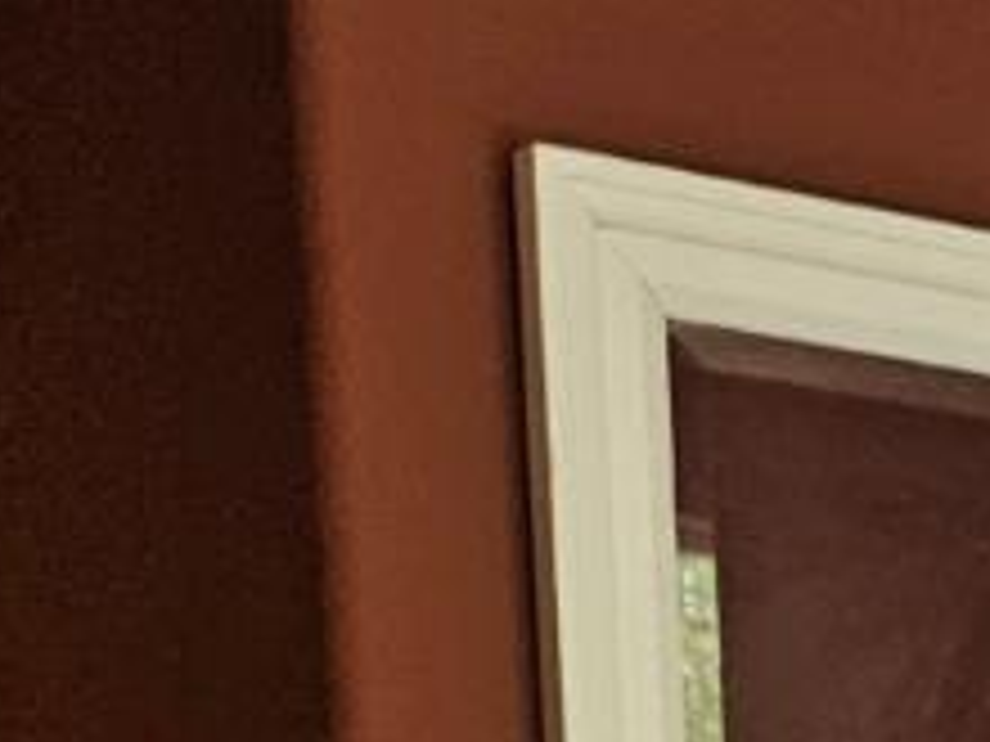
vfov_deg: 8.1
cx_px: 2799
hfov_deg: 10.0
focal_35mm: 157
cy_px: 2201
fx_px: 4490
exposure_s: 1/120
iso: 320
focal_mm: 5.4
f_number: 1.8
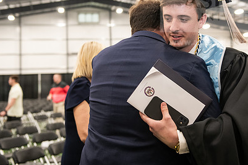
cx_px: 142
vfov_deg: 24.5
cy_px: 55
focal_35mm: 55
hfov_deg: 36.2
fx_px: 379
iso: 2500
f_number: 3.2
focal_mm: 38
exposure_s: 1/125
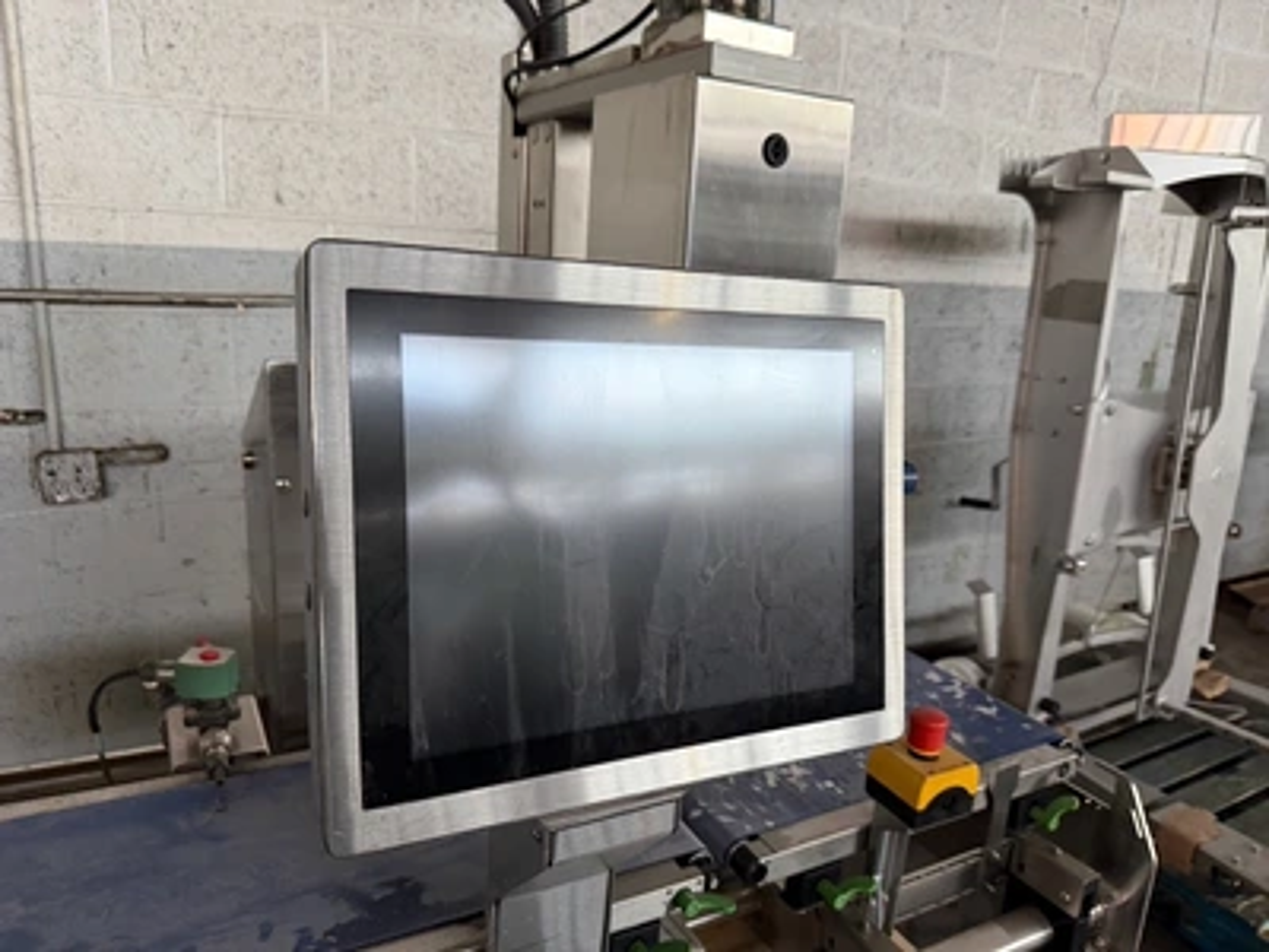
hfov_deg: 71.6
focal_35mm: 24
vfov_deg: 56.8
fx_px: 880
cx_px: 634
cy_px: 476
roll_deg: -3.3
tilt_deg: -15.5
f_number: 1.78
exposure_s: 1/60
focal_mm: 6.76
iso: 250
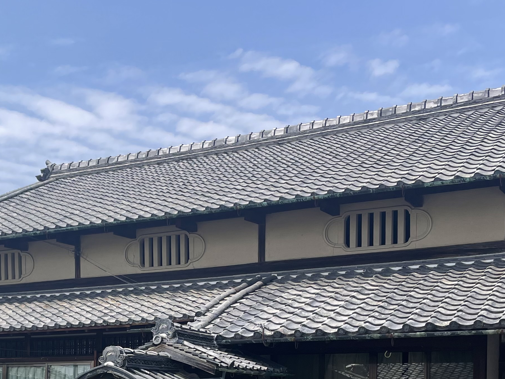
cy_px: 393
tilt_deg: +2.4
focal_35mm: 58
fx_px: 846
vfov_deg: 24.0
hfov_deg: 32.9
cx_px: 163
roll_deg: -1.2
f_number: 1.6
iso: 50
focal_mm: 4.2
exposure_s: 1/1825
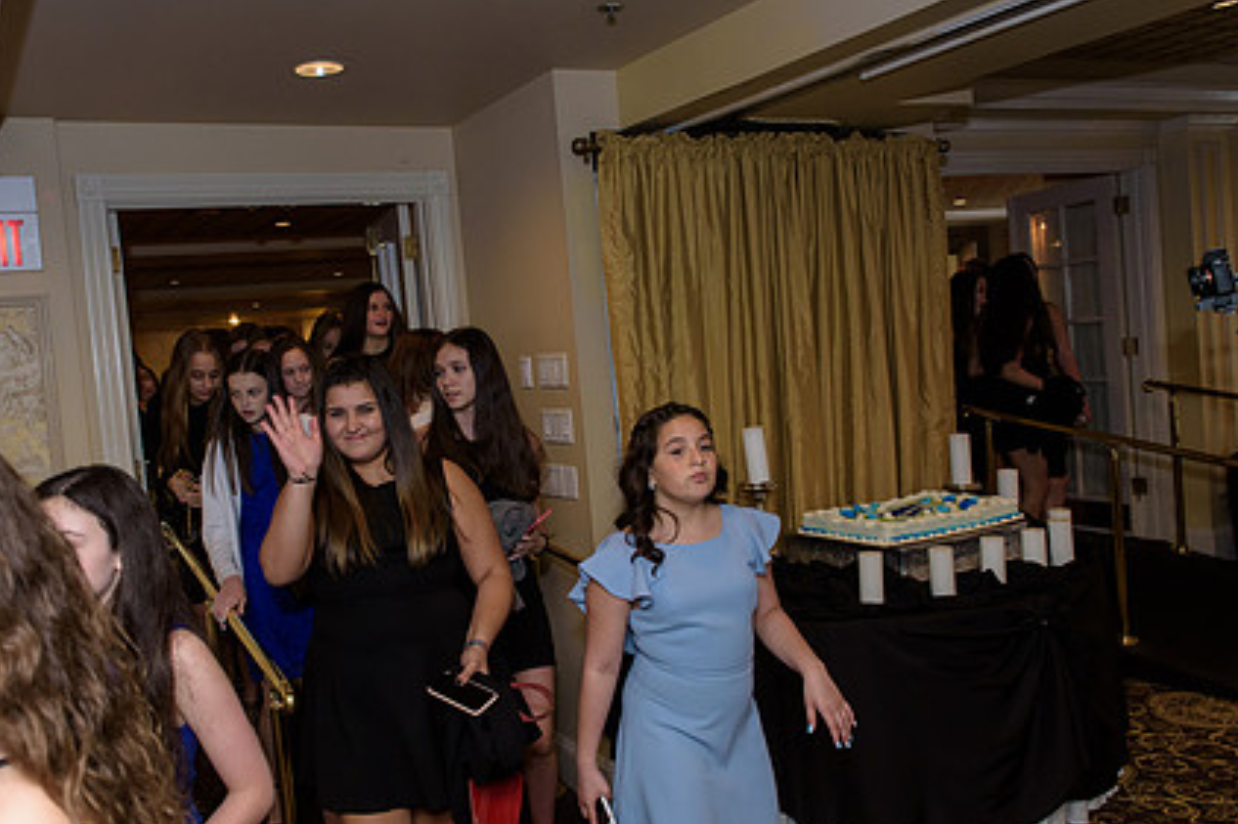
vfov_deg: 39.9
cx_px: 490
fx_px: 1134
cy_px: 424
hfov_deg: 56.8
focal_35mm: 33
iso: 1250
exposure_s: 1/125
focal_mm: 24
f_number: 4
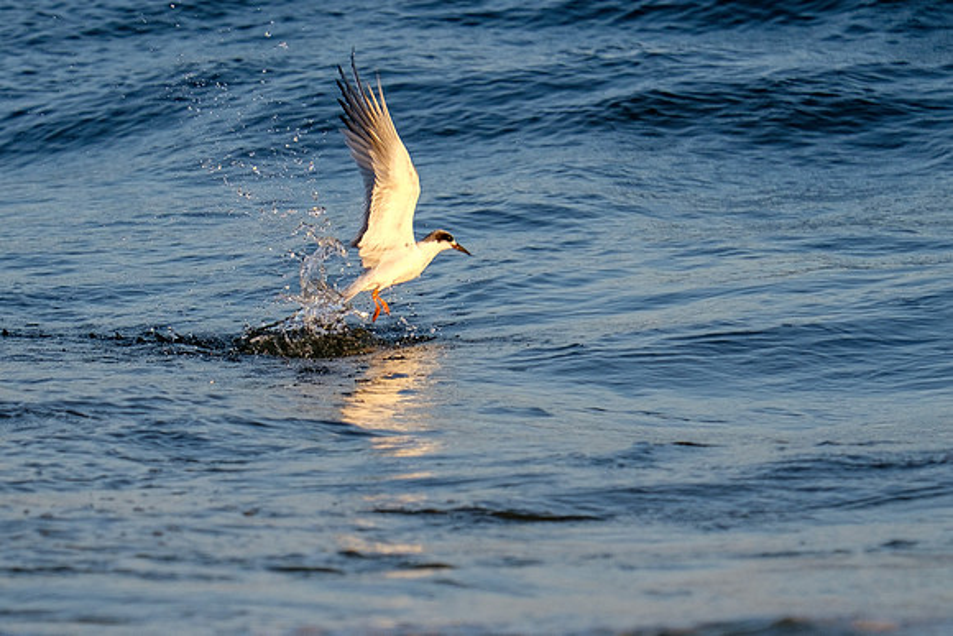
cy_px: 456
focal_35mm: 504
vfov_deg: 2.7
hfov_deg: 4.1
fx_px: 13338
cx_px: 349
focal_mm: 200
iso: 200
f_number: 5.6
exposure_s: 1/1000
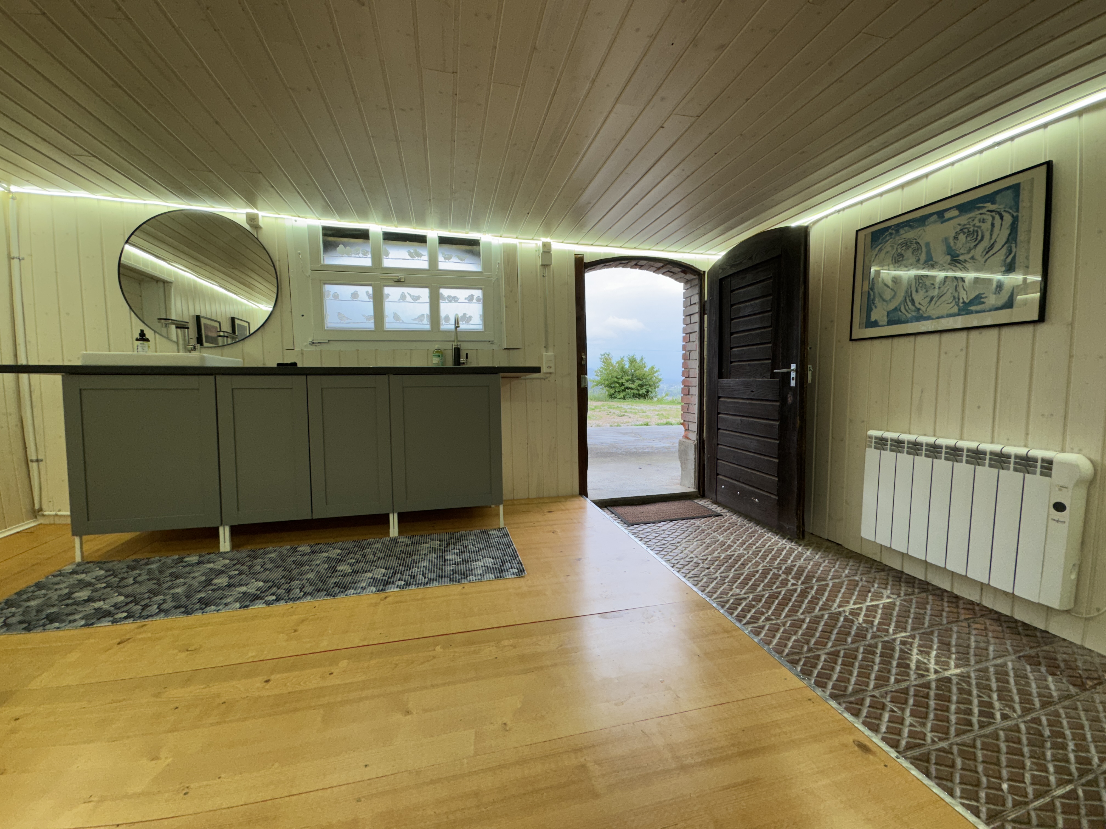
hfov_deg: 102.1
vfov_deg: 85.7
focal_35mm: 14
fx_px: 447
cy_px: 414
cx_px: 553
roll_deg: +0.6
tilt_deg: -4.2
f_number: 2.2
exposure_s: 1/100
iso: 64
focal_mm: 2.22
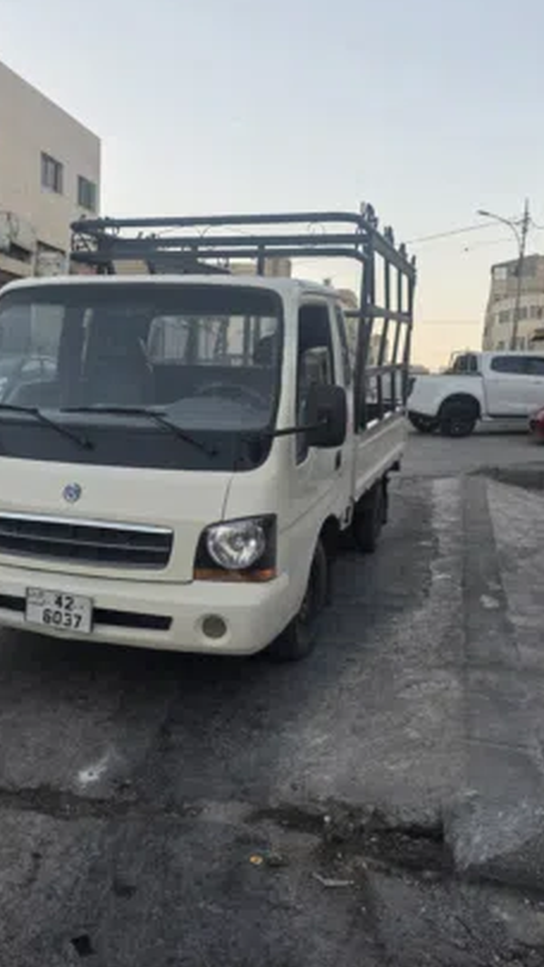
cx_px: 155
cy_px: 505
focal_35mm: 33
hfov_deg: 35.1
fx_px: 846
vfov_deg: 59.5
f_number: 1.7
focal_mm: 6.3
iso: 80
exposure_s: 1/180
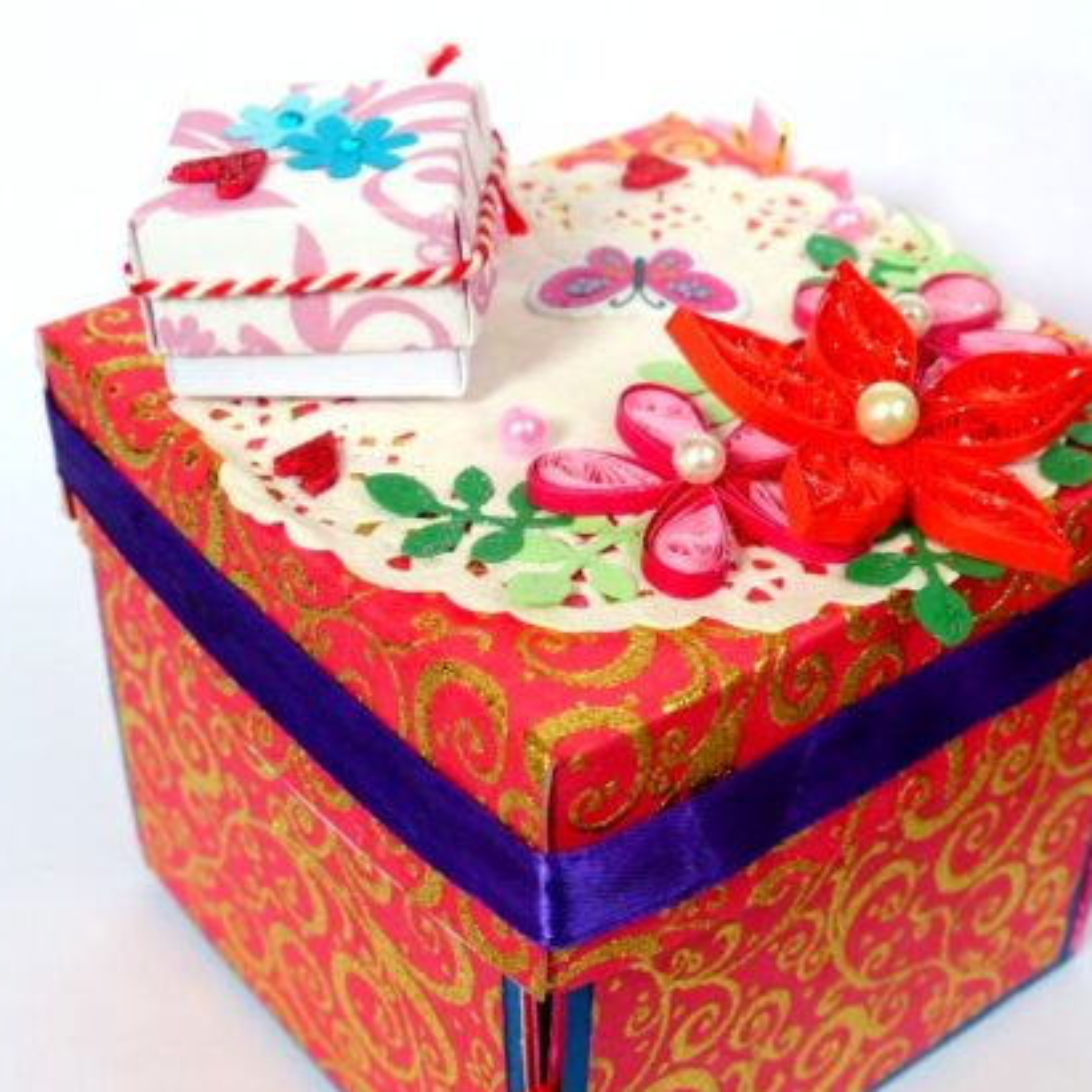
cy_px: 550
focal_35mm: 58
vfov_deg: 29.6
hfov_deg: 29.5
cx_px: 638
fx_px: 2070
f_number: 2.8
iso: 160
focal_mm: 8.1
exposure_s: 1/60
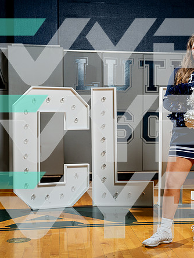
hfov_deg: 23.1
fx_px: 471
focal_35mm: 63
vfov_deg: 30.7
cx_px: 136
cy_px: 130
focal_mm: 41
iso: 250
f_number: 5.6
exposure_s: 1/250
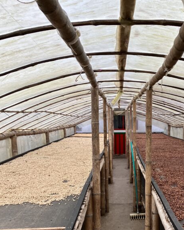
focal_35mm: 49
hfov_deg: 30.6
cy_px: 180
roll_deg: -0.2
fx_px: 333
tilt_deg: -9.9
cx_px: 121
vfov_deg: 36.9
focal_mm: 3.99
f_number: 1.8
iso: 40
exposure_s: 1/121
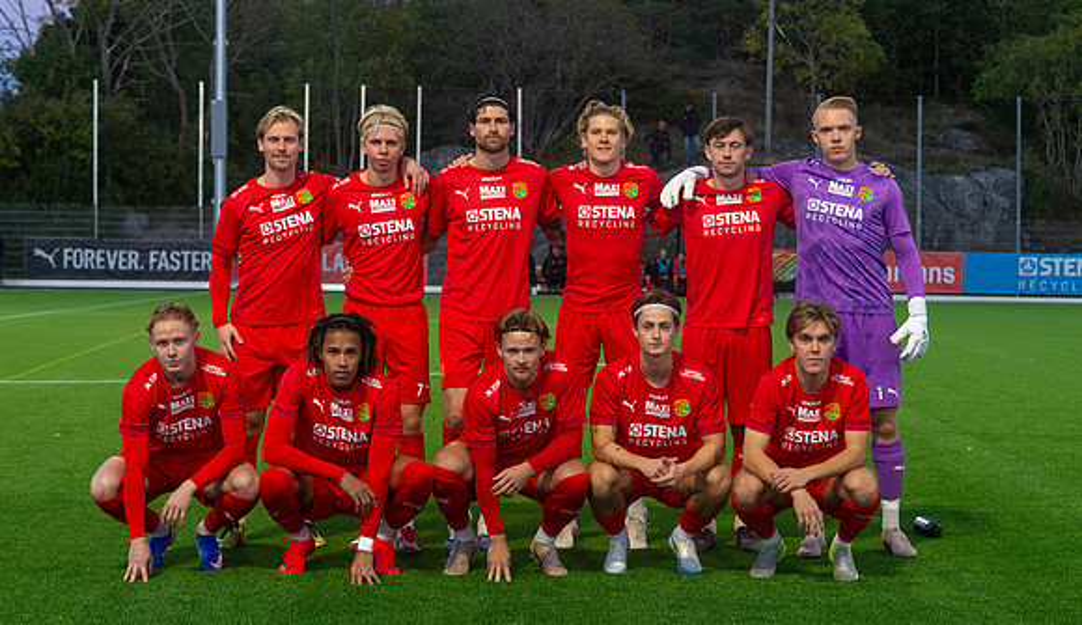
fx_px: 2797
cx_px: 563
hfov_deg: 21.9
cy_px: 347
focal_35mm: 97
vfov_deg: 12.7
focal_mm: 65
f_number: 4
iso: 5600
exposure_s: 1/320
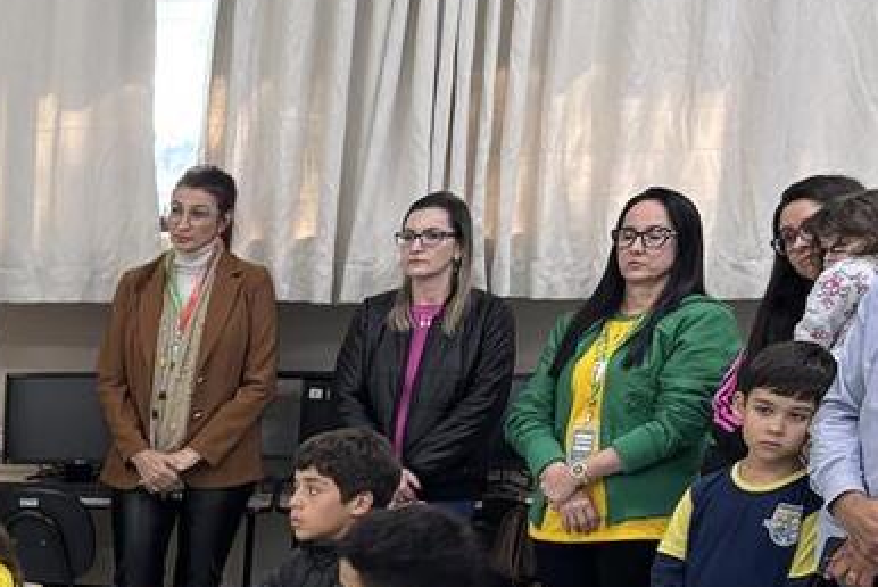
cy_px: 735
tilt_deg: -13.5
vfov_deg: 15.6
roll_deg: +0.3
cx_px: -446
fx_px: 2050
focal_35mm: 84
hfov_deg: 20.6
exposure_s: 1/60
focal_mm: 5.96
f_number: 1.6
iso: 100
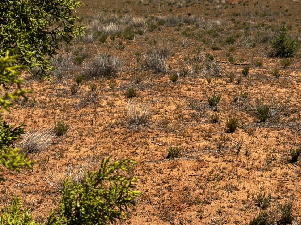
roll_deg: +1.9
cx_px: 174
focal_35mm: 64
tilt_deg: -9.9
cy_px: 67
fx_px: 557
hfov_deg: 30.2
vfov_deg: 22.8
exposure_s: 1/4854
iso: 50
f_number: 1.6
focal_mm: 5.96
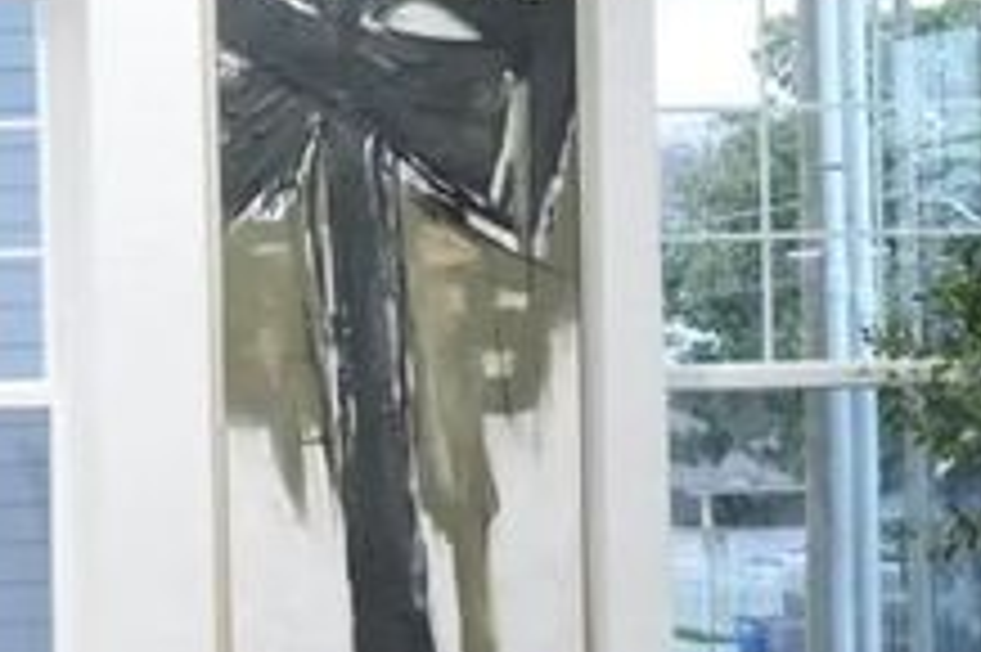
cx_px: -670
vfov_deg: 10.8
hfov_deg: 14.6
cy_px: 463
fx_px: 3458
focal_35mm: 127
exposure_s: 1/20
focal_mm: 27
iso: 3200
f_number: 10
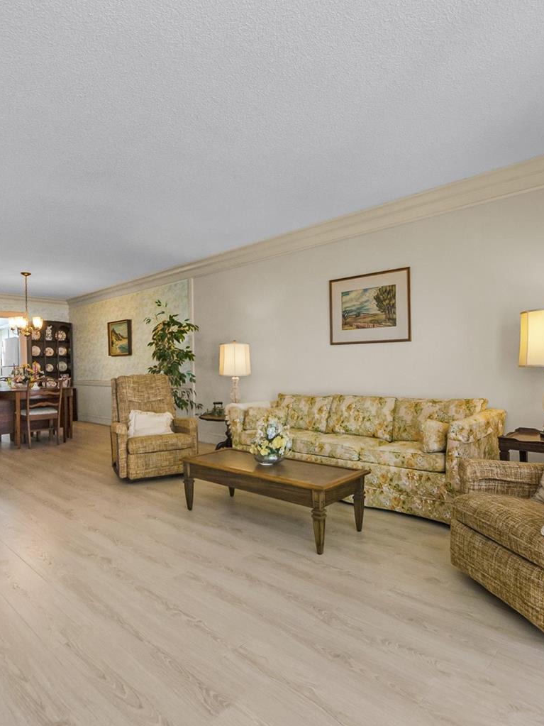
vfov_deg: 87.8
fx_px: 377
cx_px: 247
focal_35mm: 18
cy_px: 365
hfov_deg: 71.4
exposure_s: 1/50
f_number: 8
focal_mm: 8
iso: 320
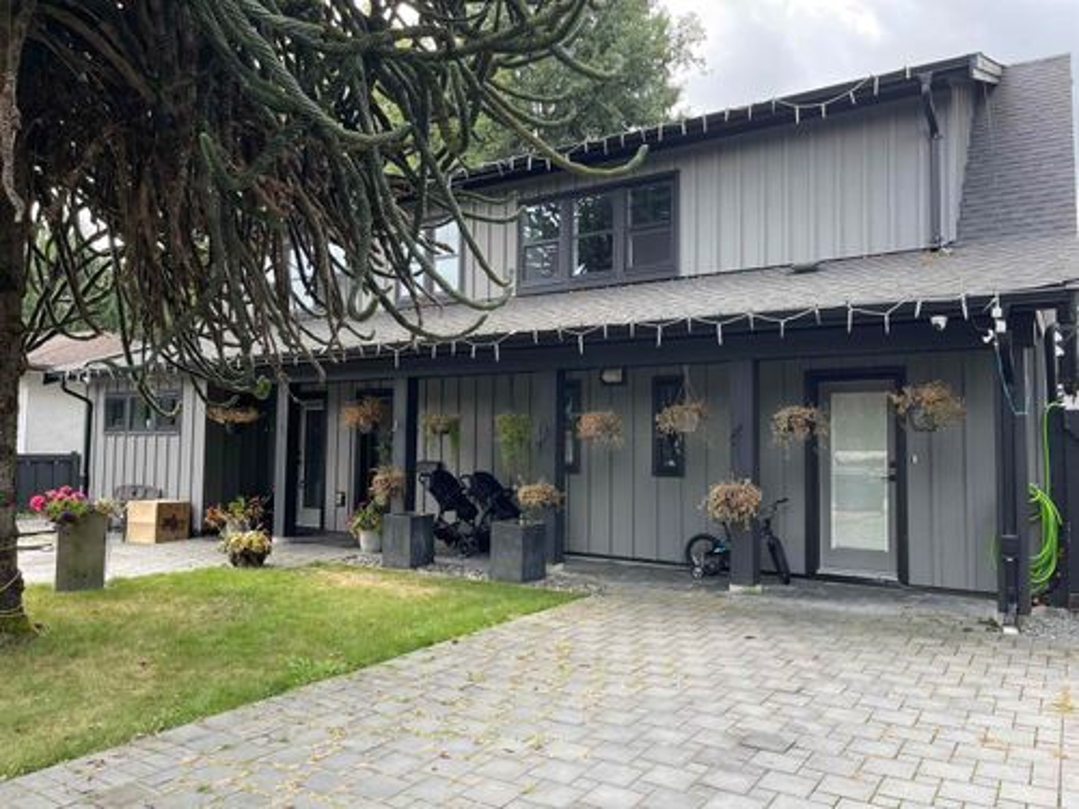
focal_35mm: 25
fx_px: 779
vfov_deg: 54.9
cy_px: 404
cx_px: 540
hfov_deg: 69.4
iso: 32
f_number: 1.6
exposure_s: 1/561
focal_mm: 5.1
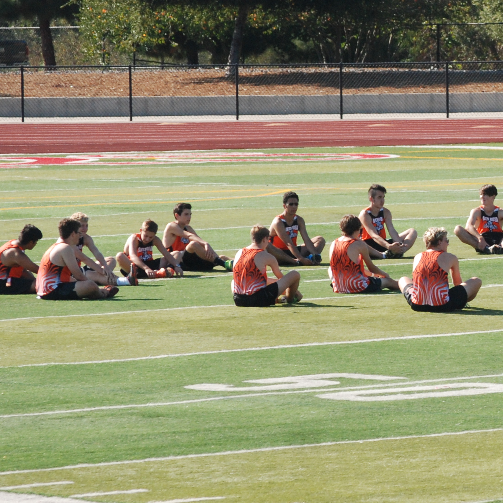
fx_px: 6214
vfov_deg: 4.6
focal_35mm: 378
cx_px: 584
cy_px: 202
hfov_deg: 4.6
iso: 400
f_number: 7.1
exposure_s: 1/800
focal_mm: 98
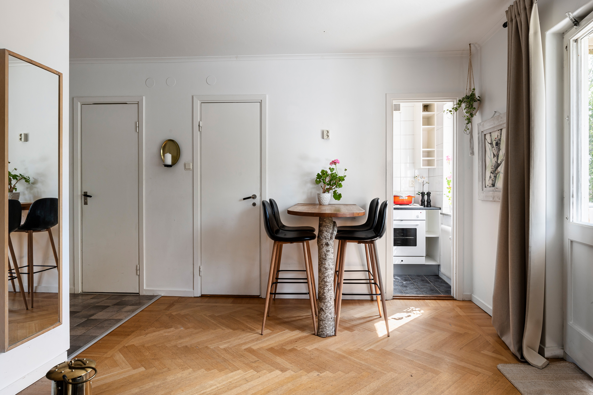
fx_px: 362
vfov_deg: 57.2
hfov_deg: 78.6
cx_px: 296
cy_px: 198
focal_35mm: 22
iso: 125
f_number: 13
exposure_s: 1/20
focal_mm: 22
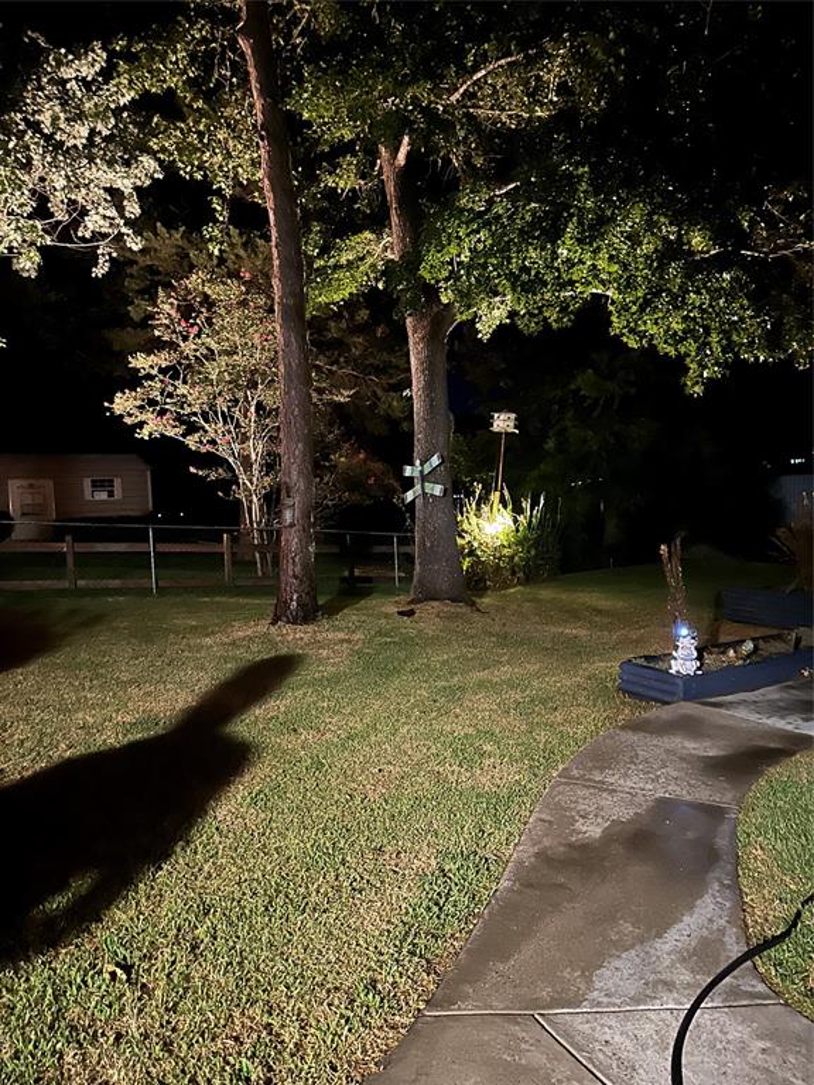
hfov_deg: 56.8
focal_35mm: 24
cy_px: 542
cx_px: 407
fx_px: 752
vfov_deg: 71.6
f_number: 1.78
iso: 2000
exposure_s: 1/5
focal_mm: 6.86
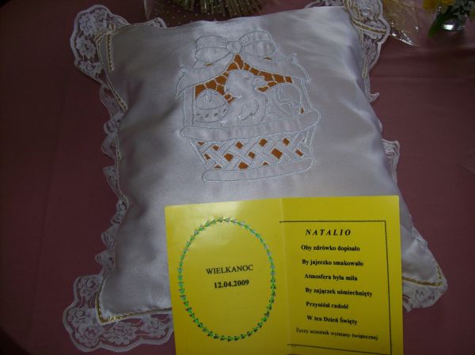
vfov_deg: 39.6
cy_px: 178
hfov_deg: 51.4
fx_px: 494
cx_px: 238
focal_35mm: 36
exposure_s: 1/64
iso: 80
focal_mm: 6
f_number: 2.7
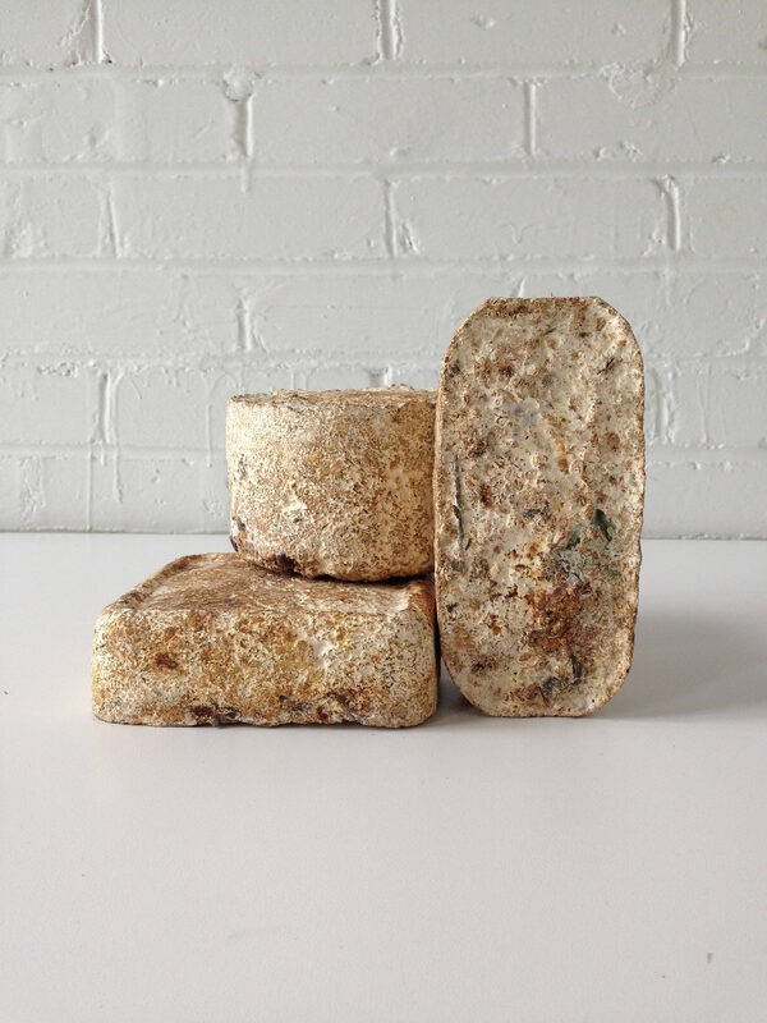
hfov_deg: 42.9
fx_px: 975
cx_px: 384
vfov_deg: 55.4
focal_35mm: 33
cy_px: 512
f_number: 2.4
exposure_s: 1/60
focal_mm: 4.12
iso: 64
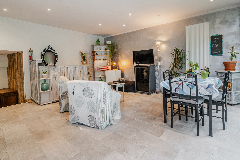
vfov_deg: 66.8
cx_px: 117
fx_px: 120
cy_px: 65
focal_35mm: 18
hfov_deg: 90.0
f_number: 8
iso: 100
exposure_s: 1/4
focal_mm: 12
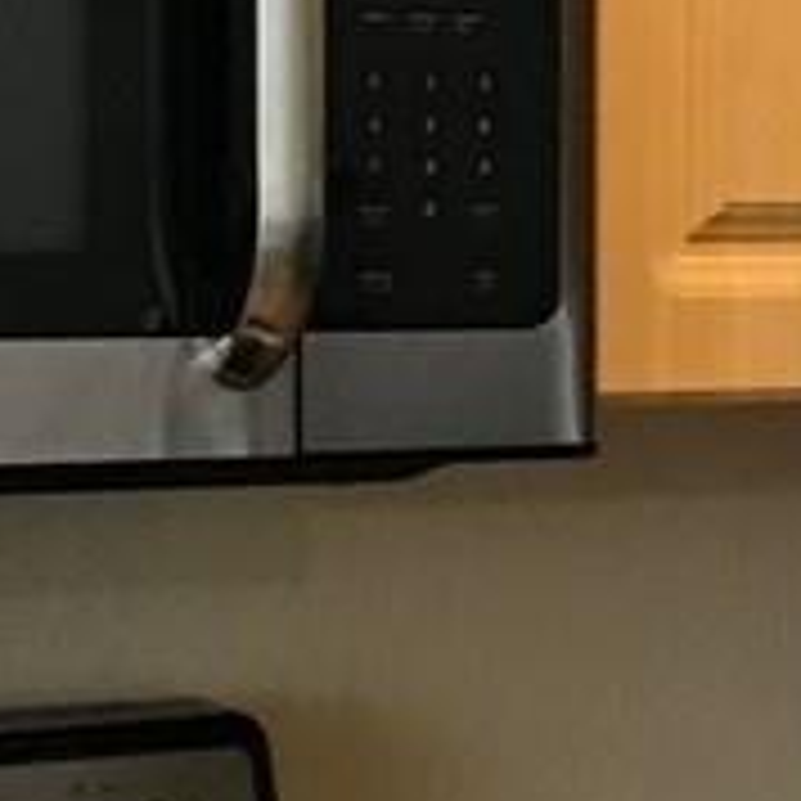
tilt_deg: -7.7
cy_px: 648
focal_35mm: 222
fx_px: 5812
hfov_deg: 7.5
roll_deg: -1.4
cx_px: 1652
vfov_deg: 7.9
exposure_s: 1/15
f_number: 1.8
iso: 50
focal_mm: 3.99
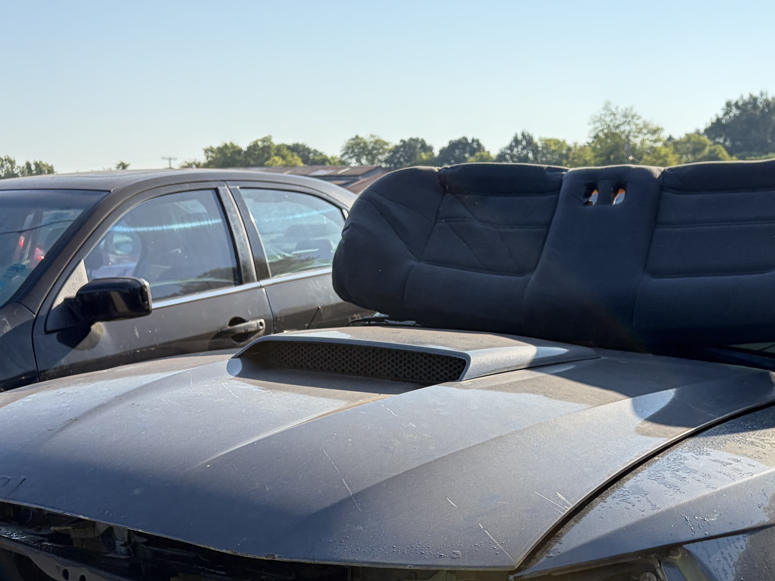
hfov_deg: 36.0
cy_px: 467
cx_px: 482
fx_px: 1187
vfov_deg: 27.0
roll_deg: -0.4
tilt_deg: -10.2
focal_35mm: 53
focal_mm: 5.96
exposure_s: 1/1953
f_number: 1.6
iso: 50
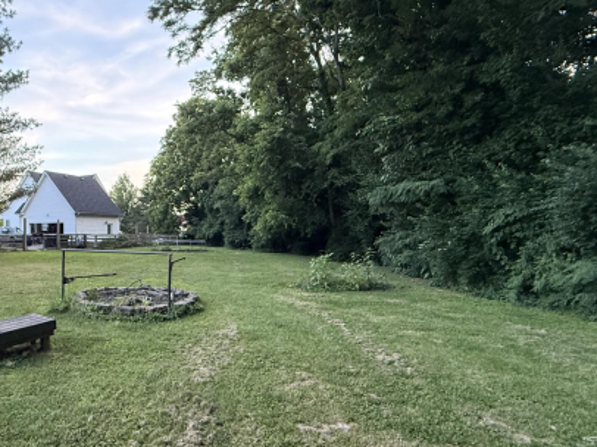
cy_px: 246
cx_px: 148
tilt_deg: -1.9
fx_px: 396
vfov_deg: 58.7
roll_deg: -0.7
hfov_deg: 69.0
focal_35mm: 23
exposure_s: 1/73
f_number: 2.2
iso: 320
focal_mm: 2.22
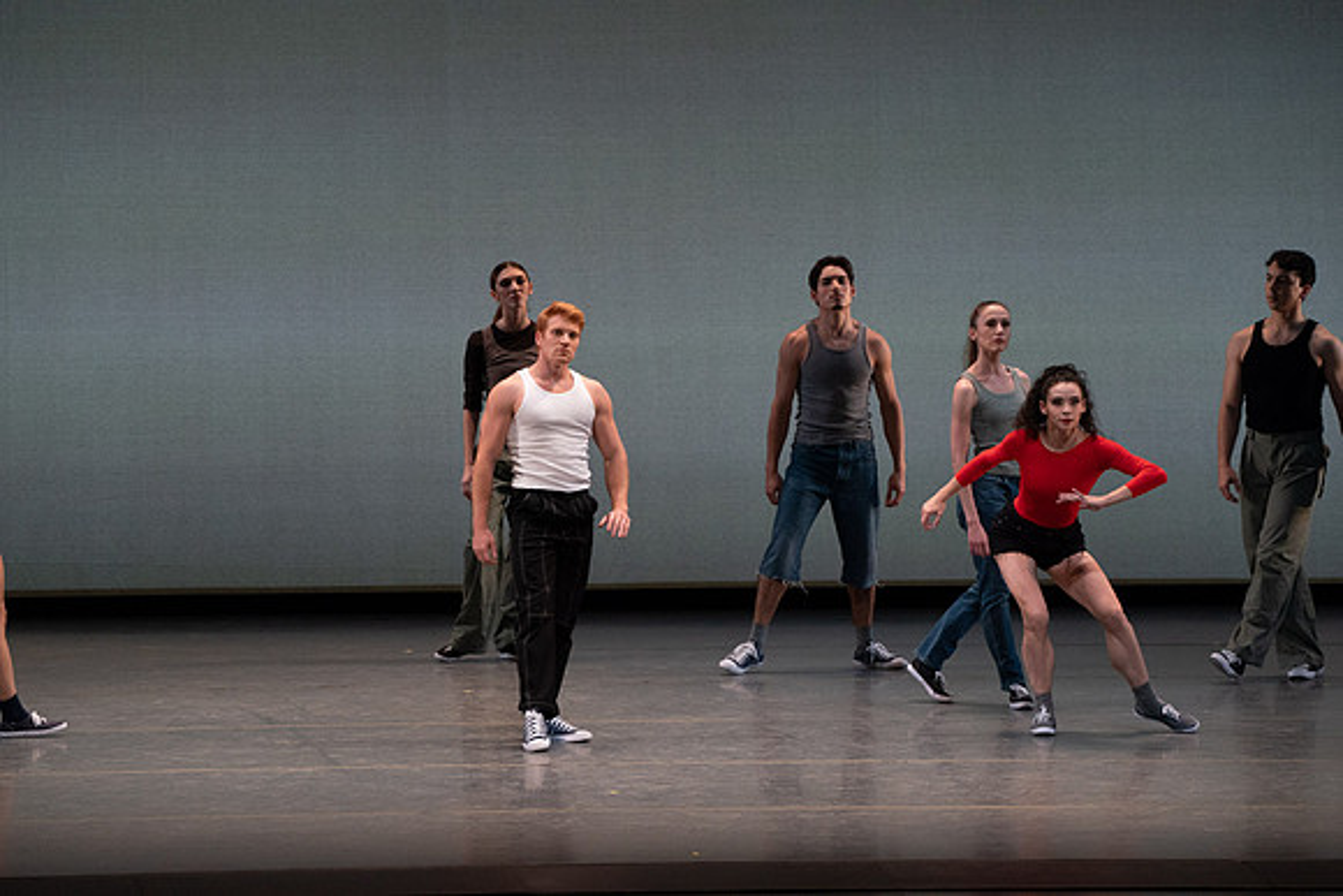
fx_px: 10224
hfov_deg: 7.5
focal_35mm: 274
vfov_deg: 5.0
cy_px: 448
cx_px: 672
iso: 5000
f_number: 9
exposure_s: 1/500
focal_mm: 274
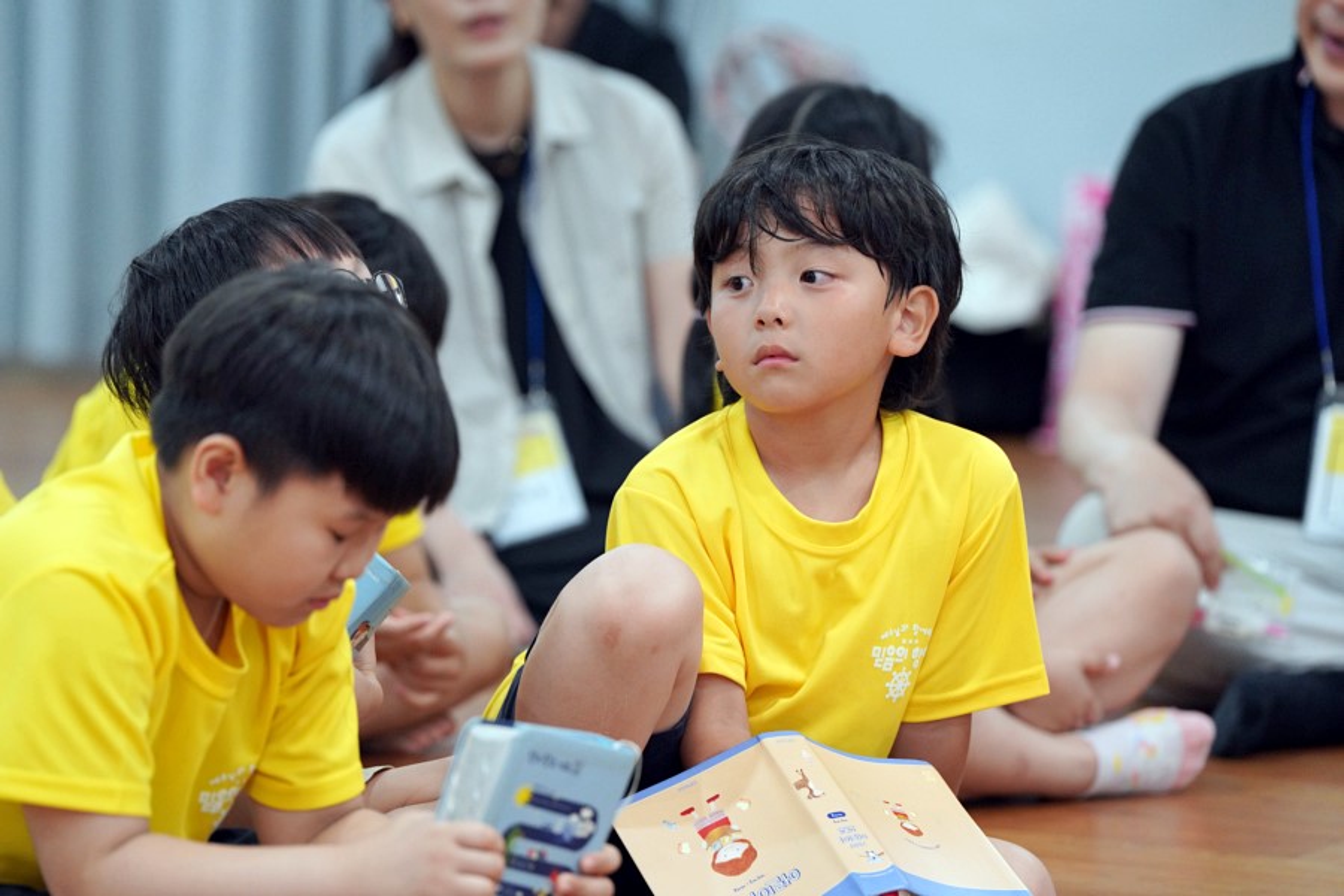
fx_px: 7466
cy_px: 448
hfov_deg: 10.3
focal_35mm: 200
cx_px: 672
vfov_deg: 6.9
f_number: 4
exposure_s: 1/250
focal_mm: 200
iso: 3200
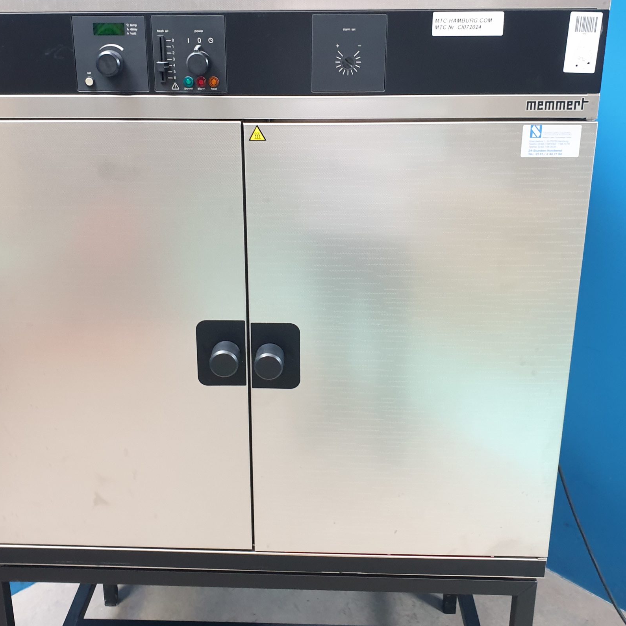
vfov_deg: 44.7
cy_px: 254
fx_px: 757
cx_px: 280
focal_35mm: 37
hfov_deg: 44.9
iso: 320
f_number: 2.4
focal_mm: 4.3
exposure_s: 1/20
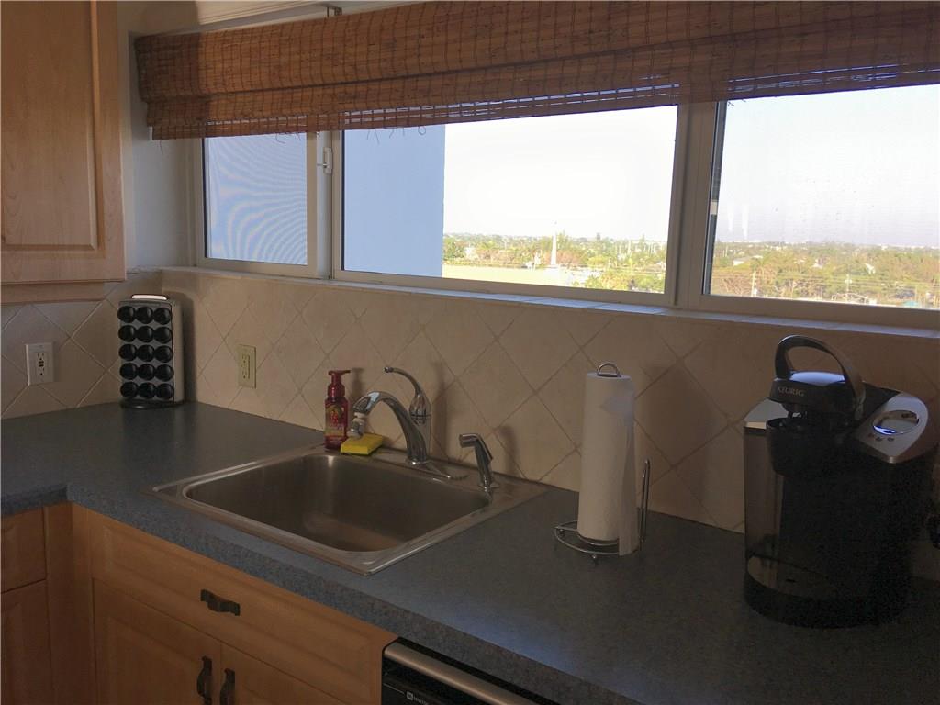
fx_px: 787
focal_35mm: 29
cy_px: 352
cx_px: 470
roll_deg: -2.2
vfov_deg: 48.2
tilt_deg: -6.6
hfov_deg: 61.7
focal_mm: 4.15
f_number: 2.2
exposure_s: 1/120
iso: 25
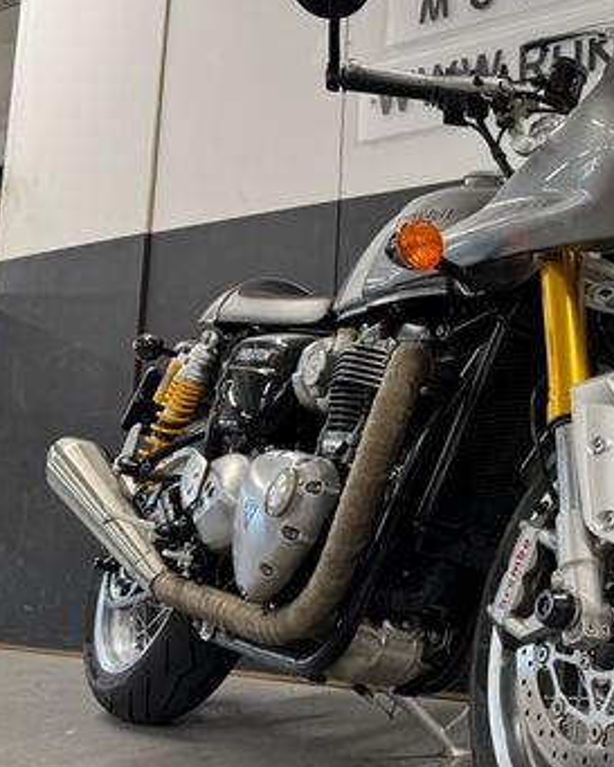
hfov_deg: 31.2
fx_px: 999
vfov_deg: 42.0
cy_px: 353
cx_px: 639
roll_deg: +0.1
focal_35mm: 44
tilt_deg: +9.3
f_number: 1.78
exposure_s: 1/100
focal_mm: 6.76
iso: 200
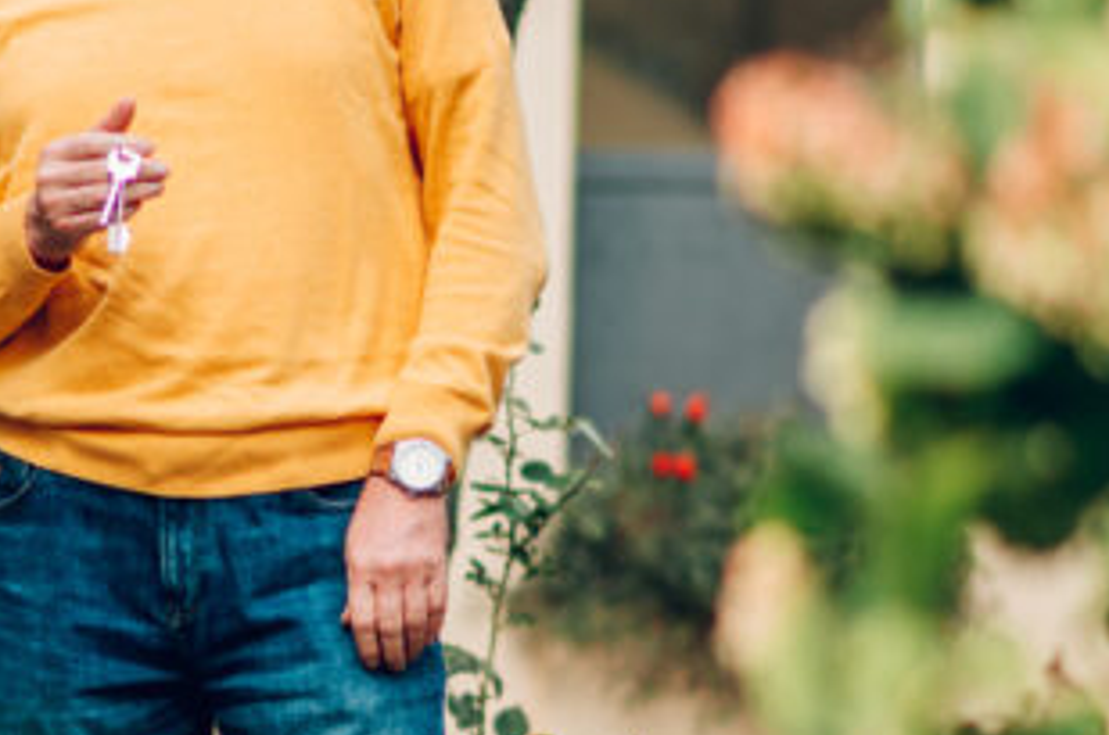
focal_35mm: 282
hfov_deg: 7.3
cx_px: 22
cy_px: 457
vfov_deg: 4.9
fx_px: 8674
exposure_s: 1/1000
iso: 50
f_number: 1.8
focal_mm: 85
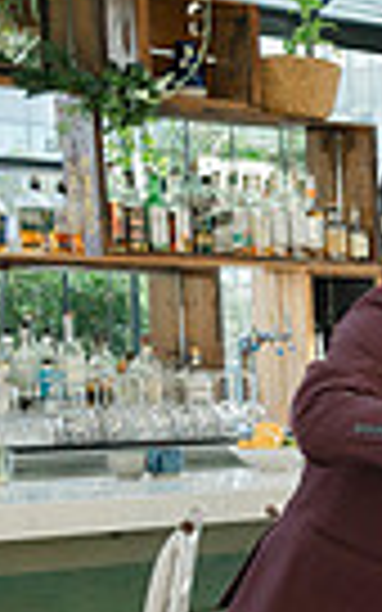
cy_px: 616
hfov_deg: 8.8
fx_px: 2032
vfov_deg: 16.7
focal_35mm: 122
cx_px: 1146
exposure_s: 1/100
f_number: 5
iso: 400
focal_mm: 28
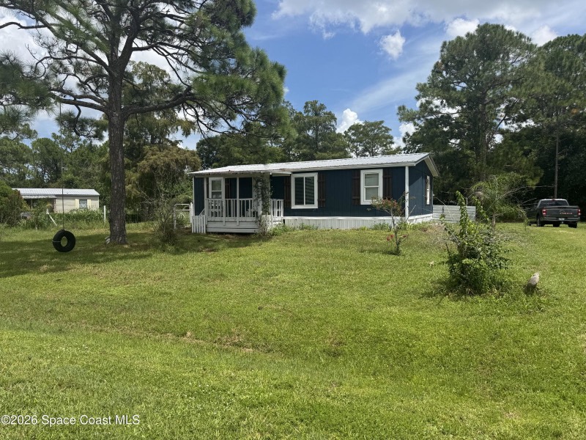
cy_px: 220
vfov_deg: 56.8
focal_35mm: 24
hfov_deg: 71.6
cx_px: 293
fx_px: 406
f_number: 1.78
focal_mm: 6.76
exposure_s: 1/4950
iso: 80
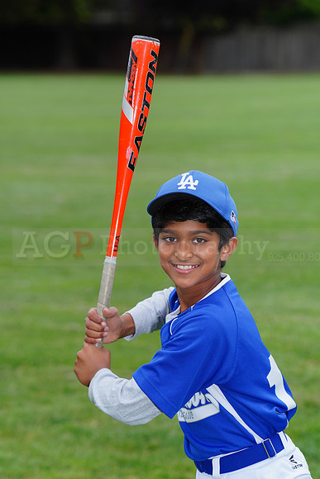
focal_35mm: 200
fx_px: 2665
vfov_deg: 10.3
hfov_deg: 6.9
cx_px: 160
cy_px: 240
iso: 200
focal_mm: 200
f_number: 8
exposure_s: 1/200
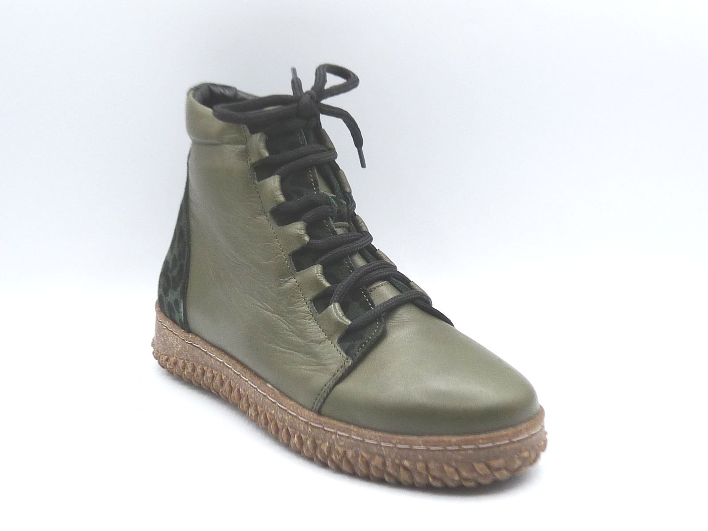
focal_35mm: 48
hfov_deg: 39.7
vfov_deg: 30.3
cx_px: 354
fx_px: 982
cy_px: 266
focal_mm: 4.8
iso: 100
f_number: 4
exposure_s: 1/200
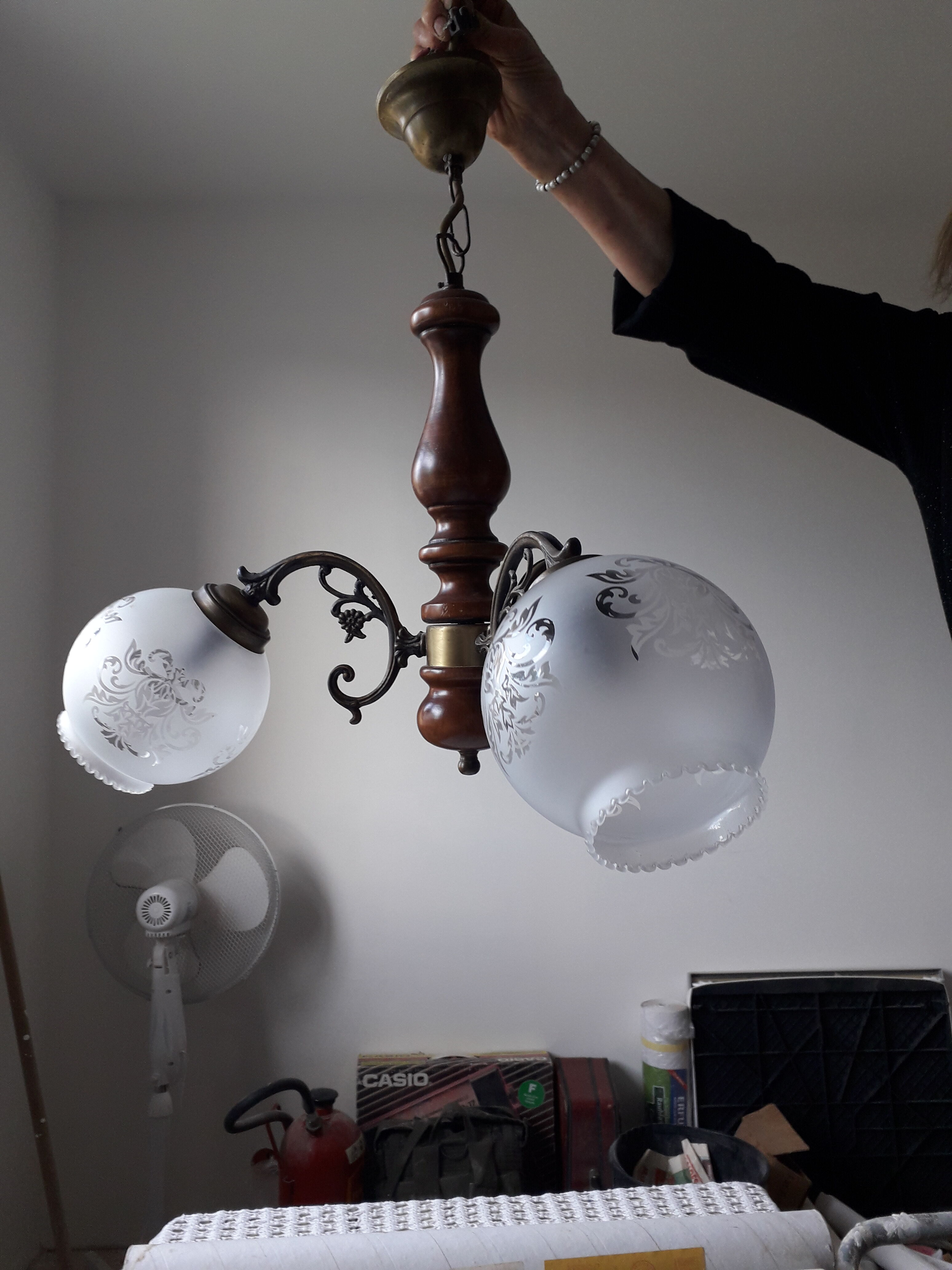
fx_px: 990
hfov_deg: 51.4
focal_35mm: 27
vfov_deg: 65.3
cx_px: 476
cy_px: 635
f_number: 1.9
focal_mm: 3.6
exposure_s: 1/50
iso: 64
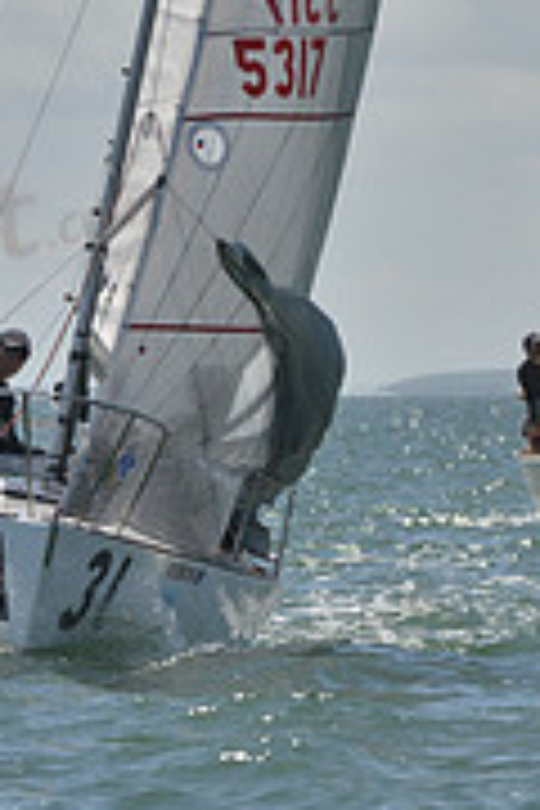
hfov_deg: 1.9
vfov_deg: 2.9
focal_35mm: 708
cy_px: -482
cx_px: 389
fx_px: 15929
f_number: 8
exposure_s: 1/1250
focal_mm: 220
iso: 200
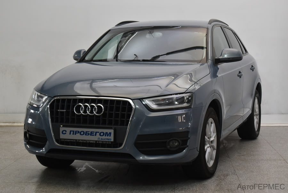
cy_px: 96
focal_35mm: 72
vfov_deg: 19.0
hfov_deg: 28.0
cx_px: 144
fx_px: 577
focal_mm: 48
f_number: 5.3
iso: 800
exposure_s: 1/60
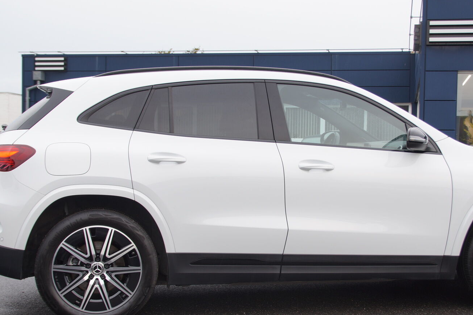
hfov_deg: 37.4
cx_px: 278
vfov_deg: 25.5
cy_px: 185
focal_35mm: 53
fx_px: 696
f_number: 4.5
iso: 100
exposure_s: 1/80
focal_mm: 24
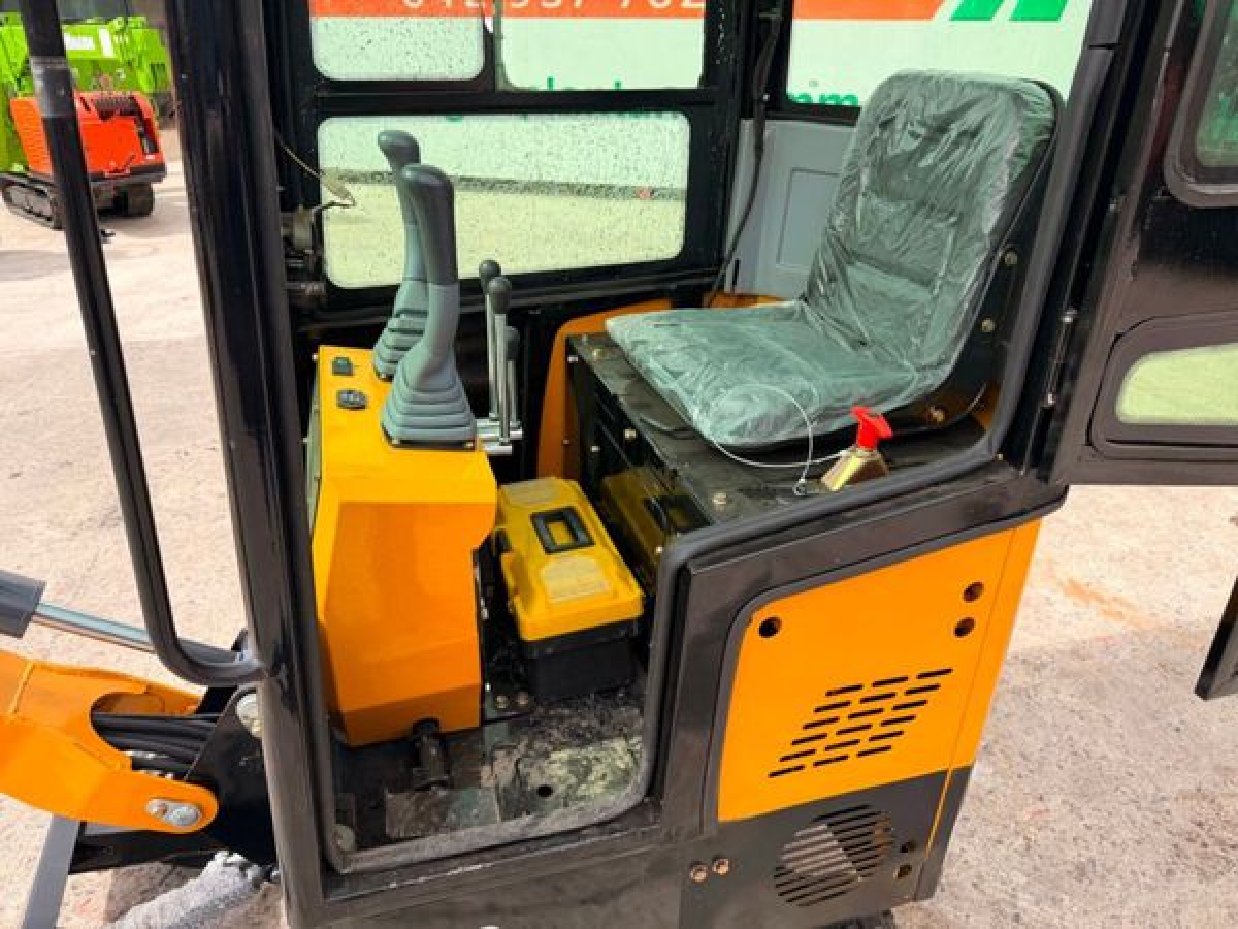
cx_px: 619
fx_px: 858
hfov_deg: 71.6
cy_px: 464
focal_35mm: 24
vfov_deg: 56.8
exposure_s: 1/2232
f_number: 1.78
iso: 80
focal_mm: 6.76
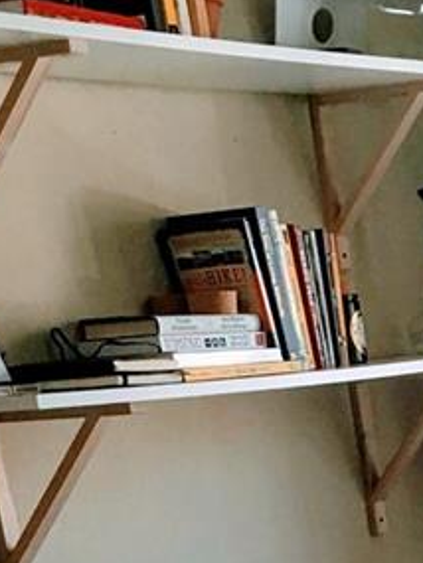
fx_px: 1986
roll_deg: +5.1
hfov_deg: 11.3
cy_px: 822
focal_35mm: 122
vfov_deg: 15.1
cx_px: 769
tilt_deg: -16.0
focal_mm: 4.15
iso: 40
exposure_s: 1/30
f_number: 2.2
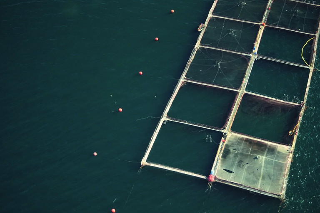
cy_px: 106
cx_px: 160
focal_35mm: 70
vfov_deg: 19.5
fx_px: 622
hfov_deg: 28.8
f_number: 4
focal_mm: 70
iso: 1250
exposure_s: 1/1000
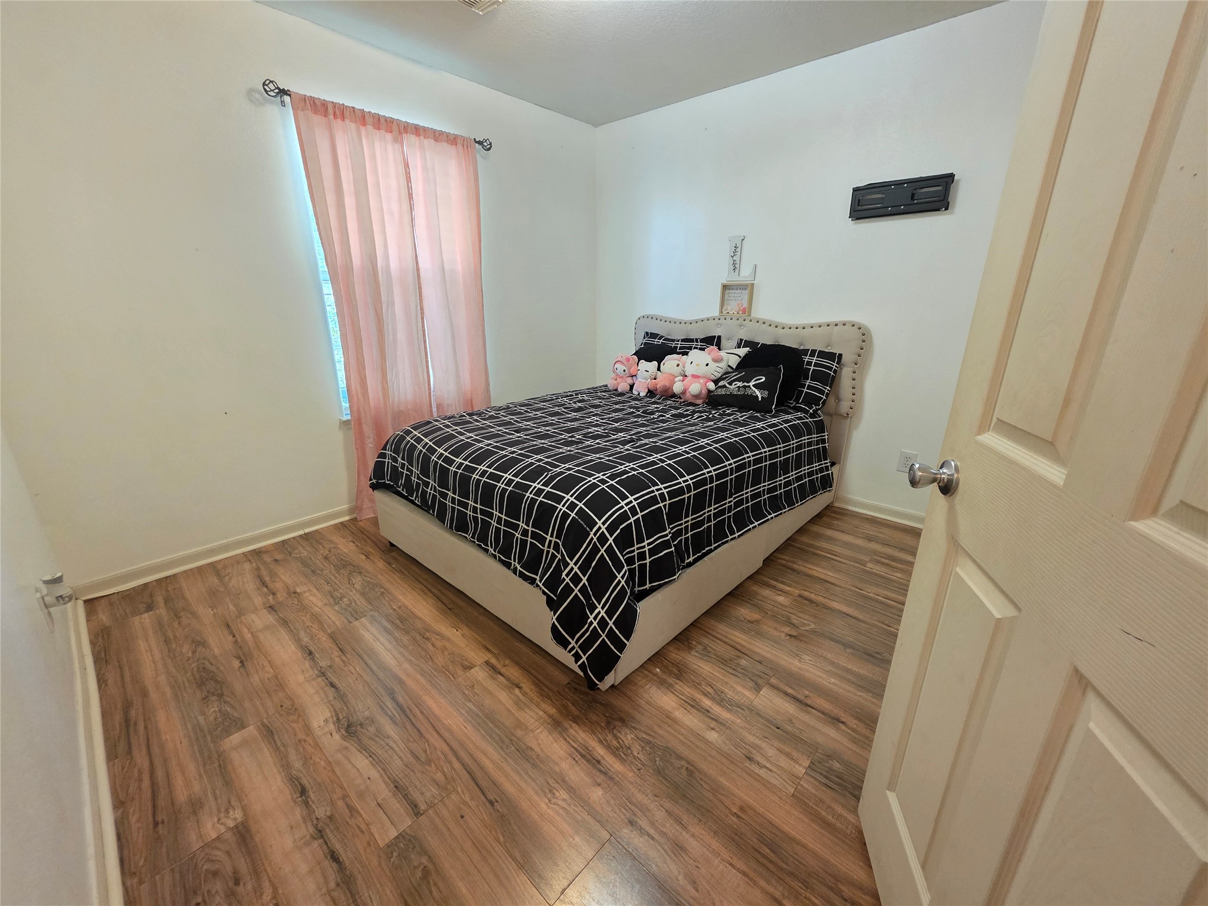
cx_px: 604
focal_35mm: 13
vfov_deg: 89.9
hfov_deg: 106.2
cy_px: 453
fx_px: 454
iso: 500
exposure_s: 1/60
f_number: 1.9
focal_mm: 2.2
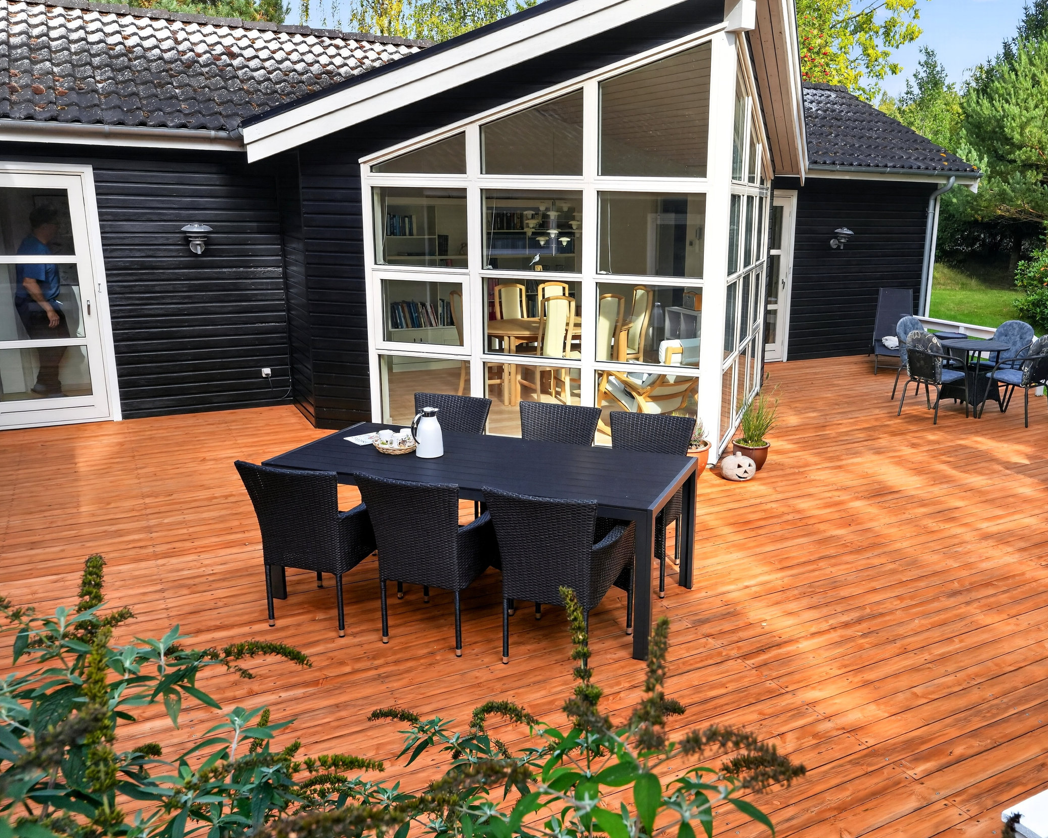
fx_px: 900
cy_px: 419
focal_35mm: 29
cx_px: 631
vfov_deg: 50.0
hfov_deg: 59.9
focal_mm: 25
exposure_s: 1/160
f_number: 8
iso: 400
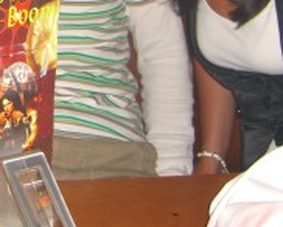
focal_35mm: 122
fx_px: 1023
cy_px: -90
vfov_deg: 12.2
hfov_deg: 15.2
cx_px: -64
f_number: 2.8
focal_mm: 7.9
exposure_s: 1/60
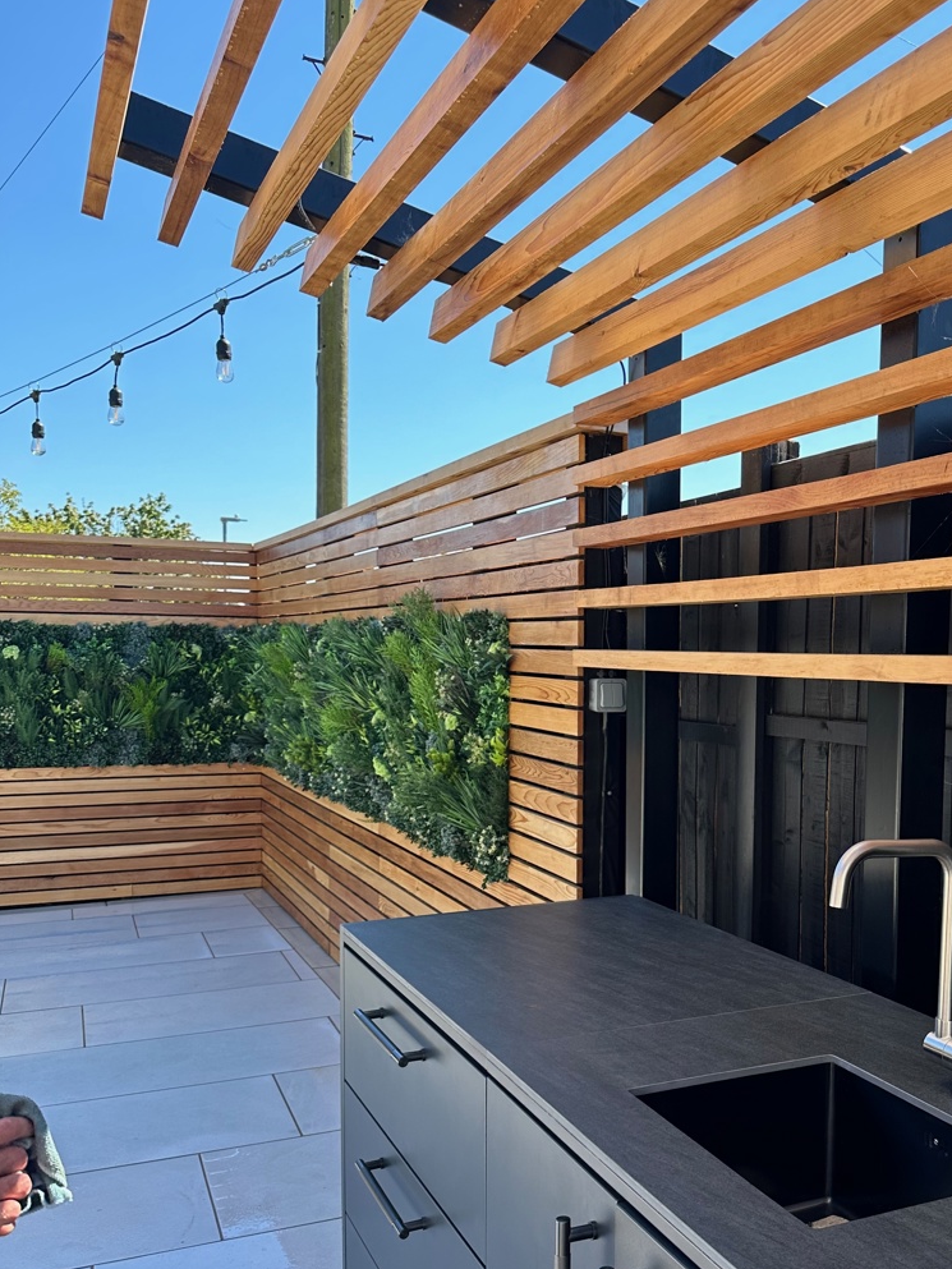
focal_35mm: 33
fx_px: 1210
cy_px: 747
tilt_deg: -4.5
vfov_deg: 55.0
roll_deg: -0.9
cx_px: 649
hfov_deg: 42.3
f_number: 1.78
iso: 80
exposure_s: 1/1131
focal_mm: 6.86
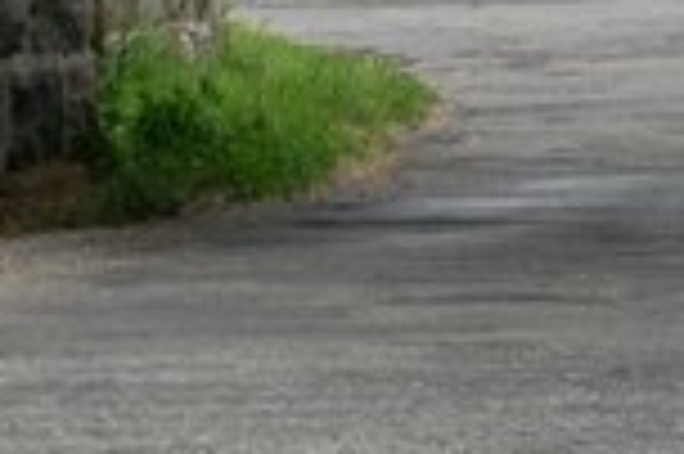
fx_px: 6187
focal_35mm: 326
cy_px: -411
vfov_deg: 4.2
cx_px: 1246
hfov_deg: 6.2
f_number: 5.6
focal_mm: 55
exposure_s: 1/500
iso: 400
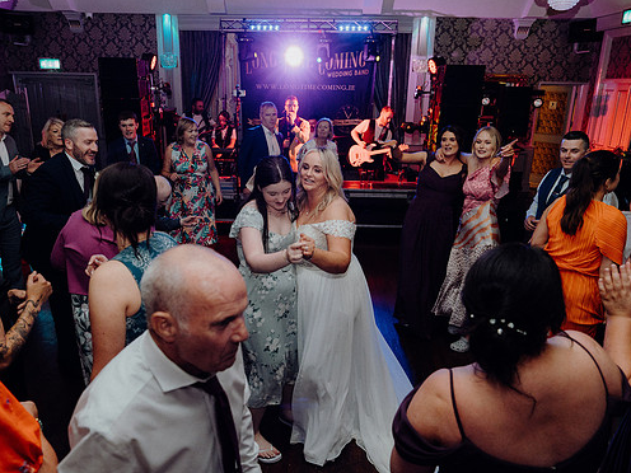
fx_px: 492
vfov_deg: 51.4
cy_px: 232
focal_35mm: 27
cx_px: 296
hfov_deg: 65.3
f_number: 3.5
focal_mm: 24
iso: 2500
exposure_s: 1/160
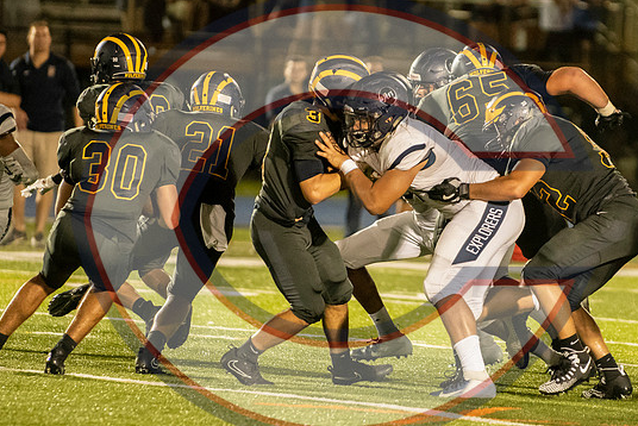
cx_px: 439
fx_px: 7518
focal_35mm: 424
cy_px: 220
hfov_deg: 4.9
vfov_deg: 3.2
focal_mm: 200
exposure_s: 1/1250
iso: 10000
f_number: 2.8
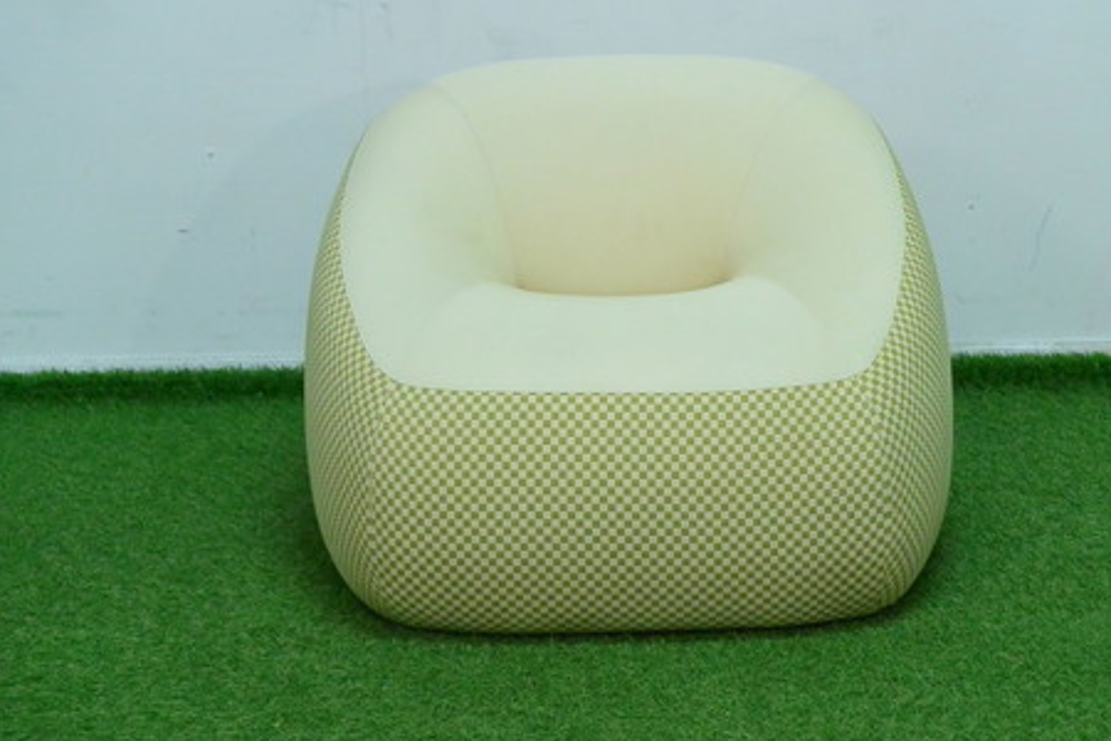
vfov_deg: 14.9
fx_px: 2839
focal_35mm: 92
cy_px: 357
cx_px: 609
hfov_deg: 22.1
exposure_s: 1/30
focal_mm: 30
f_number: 5.6
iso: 1250
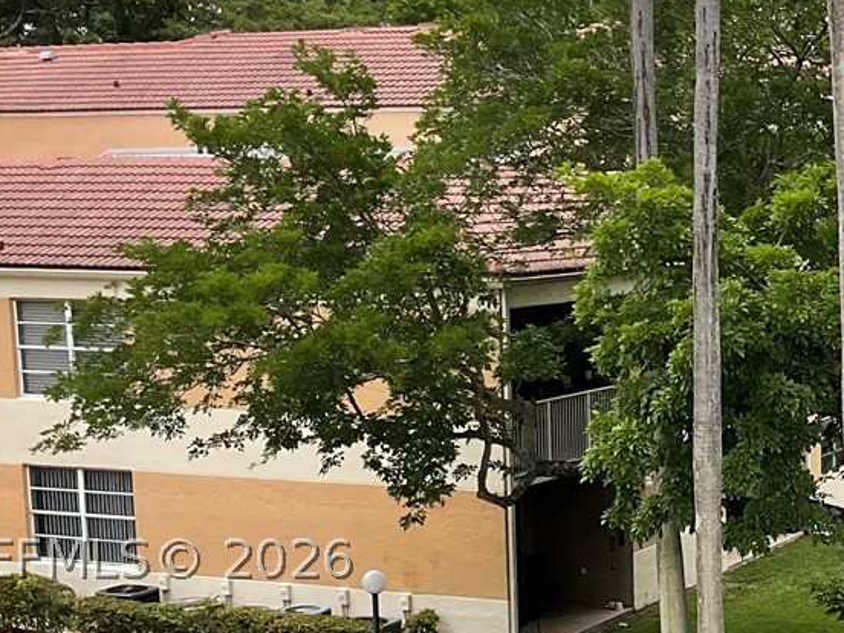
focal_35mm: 84
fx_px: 2048
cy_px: 558
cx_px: 821
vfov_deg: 17.3
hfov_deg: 22.5
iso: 16
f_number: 1.8
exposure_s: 1/1168
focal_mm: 3
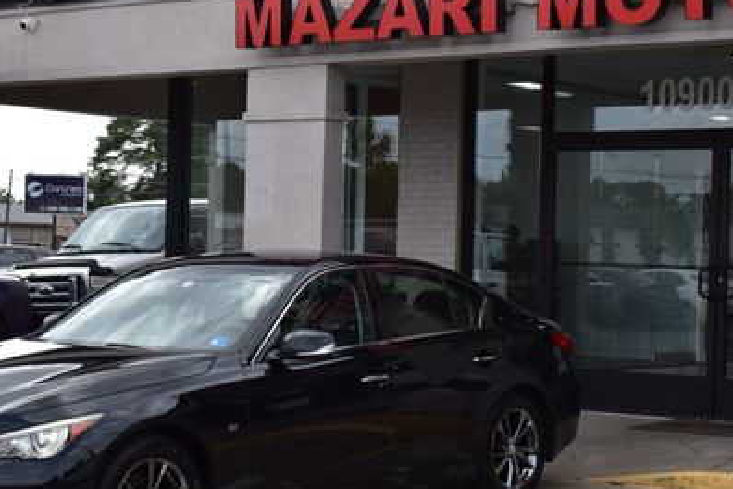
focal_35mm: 85
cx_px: 383
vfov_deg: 16.1
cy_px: 282
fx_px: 1727
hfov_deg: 24.0
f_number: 11
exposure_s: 1/400
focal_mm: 35
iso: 400
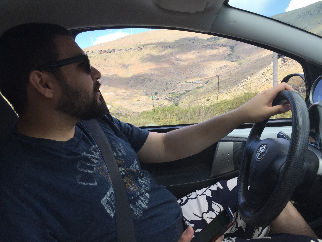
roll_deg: +10.1
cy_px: 121
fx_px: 270
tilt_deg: -8.4
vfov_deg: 48.2
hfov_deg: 61.7
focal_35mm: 29
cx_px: 161
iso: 32
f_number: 2.2
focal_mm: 4.15
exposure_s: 1/682
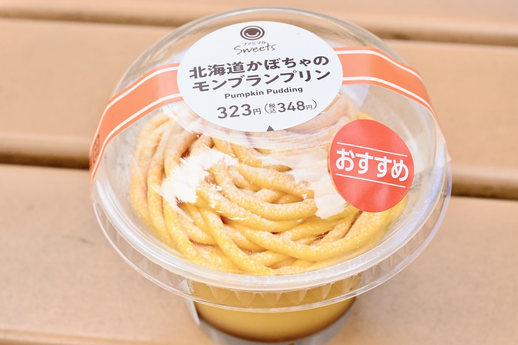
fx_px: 863
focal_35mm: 60
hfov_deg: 33.4
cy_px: 172
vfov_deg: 22.6
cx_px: 259
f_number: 14
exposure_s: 1/500
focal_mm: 60
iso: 4000
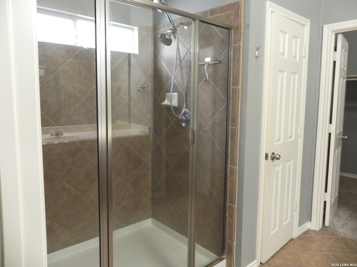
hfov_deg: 67.3
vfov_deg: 53.1
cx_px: 178
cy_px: 134
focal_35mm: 26
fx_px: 268
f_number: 2.8
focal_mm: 4.6
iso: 400
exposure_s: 1/27
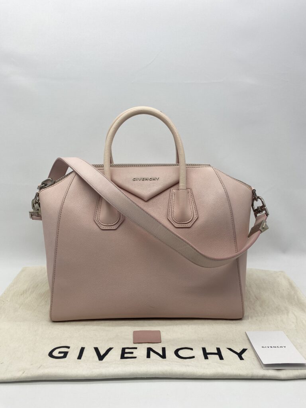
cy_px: 204
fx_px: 306
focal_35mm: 26
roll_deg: -0.6
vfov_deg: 67.3
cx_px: 153
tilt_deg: -8.8
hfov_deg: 53.1
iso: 32
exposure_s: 1/124
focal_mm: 4.25
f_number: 1.8
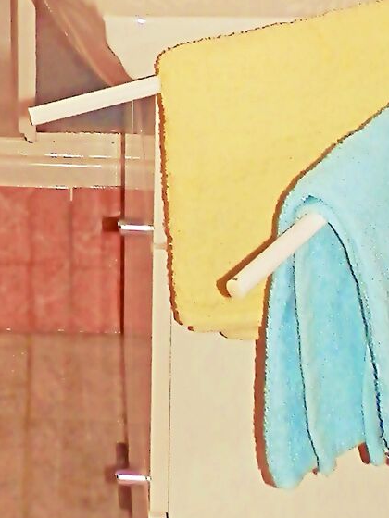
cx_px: -200
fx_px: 2098
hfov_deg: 10.2
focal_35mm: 140
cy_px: -340
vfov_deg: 13.1
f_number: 3.1
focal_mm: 5
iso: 100
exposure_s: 1/30
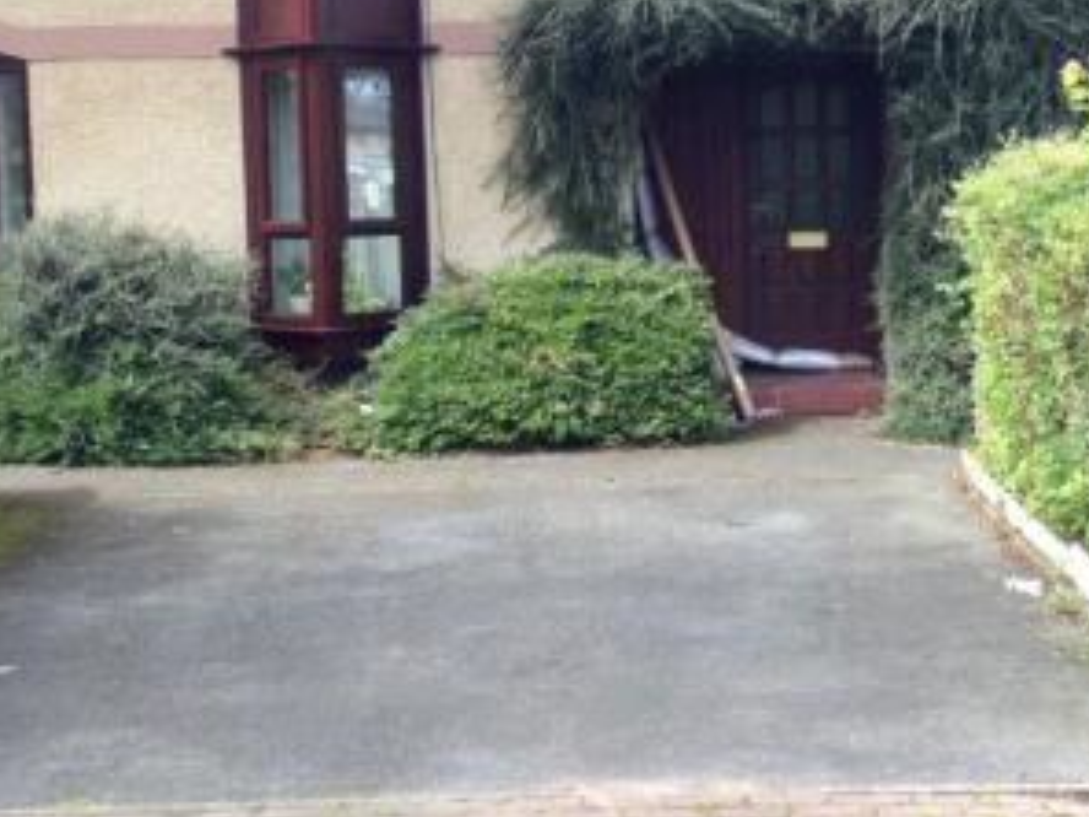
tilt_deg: -2.9
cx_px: 627
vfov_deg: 22.5
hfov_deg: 29.8
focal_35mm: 65
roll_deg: +2.2
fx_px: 2045
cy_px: 252
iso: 50
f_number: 2.4
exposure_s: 1/361
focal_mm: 4.12
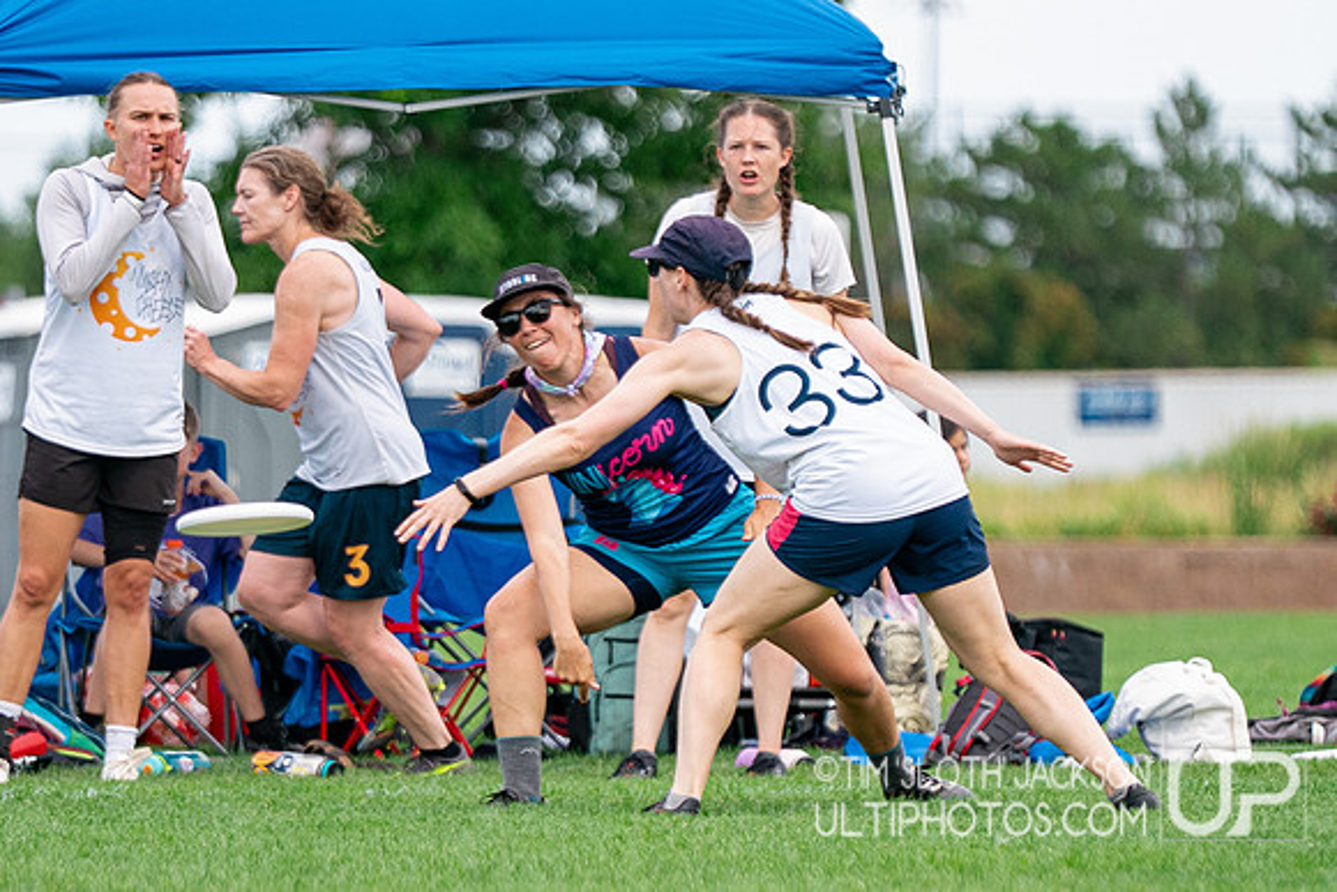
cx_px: 619
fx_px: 17038
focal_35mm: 459
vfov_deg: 3.0
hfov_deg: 4.5
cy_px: 583
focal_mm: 200
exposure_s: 1/3200
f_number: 2.8
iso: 640
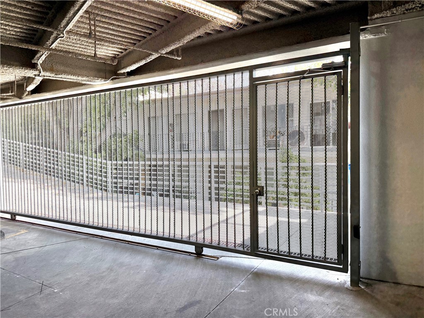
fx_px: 294
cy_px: 159
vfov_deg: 56.8
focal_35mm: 24
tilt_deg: -1.5
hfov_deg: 71.6
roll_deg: +0.7
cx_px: 212
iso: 100
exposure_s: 1/233
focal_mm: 6.76
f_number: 1.78
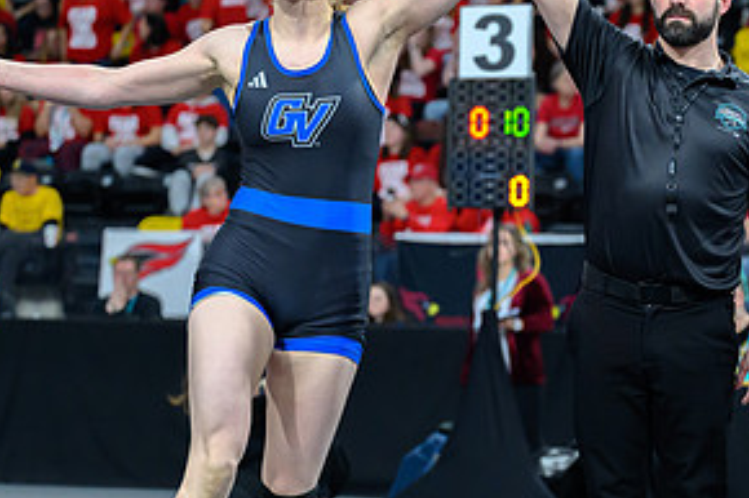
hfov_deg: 12.6
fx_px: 3389
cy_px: 247
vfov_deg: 8.4
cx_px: 513
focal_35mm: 163
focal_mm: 70
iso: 3600
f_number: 2.8
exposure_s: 1/640
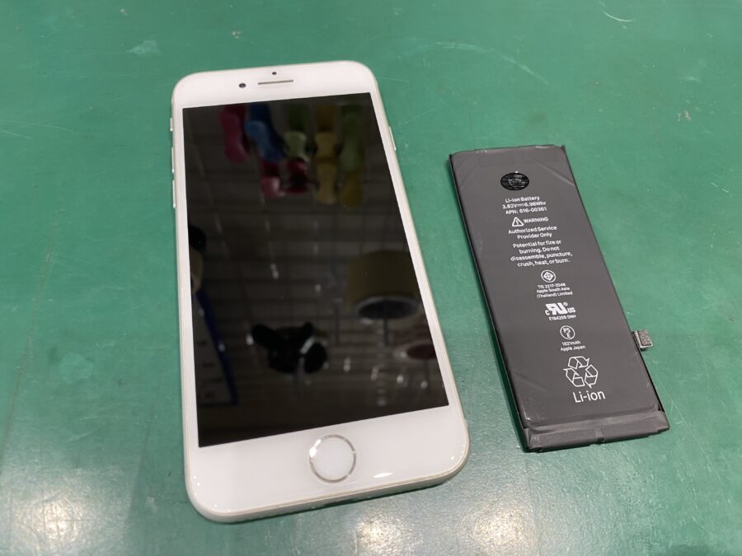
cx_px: 371
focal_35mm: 26
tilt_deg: -62.2
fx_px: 557
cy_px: 278
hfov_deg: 67.3
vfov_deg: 53.1
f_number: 1.8
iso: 80
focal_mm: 4.25
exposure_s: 1/50
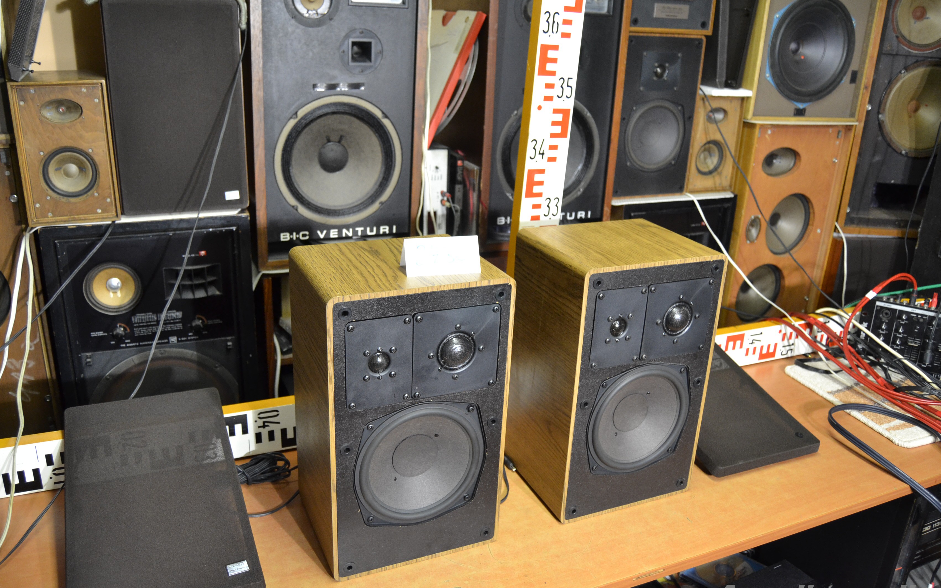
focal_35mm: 28
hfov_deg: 66.5
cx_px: 465
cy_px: 300
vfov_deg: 44.5
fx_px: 718
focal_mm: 18
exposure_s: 1/50
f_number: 3.5
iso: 800
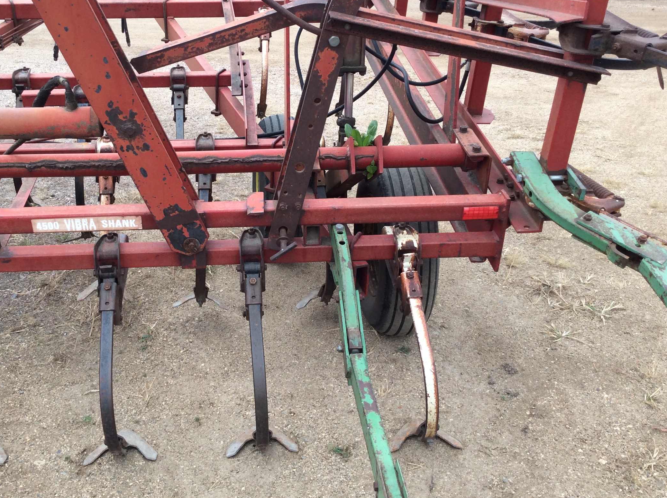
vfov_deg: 35.8
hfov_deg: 46.5
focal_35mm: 40
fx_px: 770
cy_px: 205
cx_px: 261
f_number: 2.4
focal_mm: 3.3
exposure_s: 1/196
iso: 32
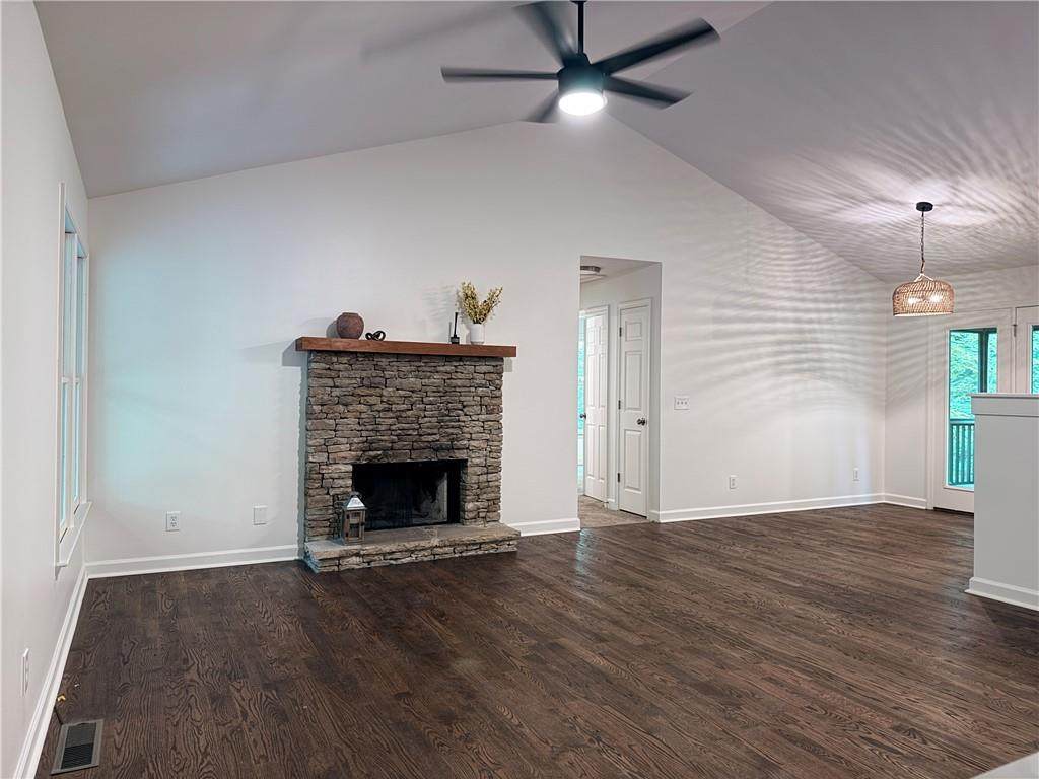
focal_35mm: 24
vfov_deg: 56.8
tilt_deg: +0.1
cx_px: 520
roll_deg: +0.1
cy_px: 390
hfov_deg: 71.6
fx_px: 720
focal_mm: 6.76
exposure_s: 1/60
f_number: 1.78
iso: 400
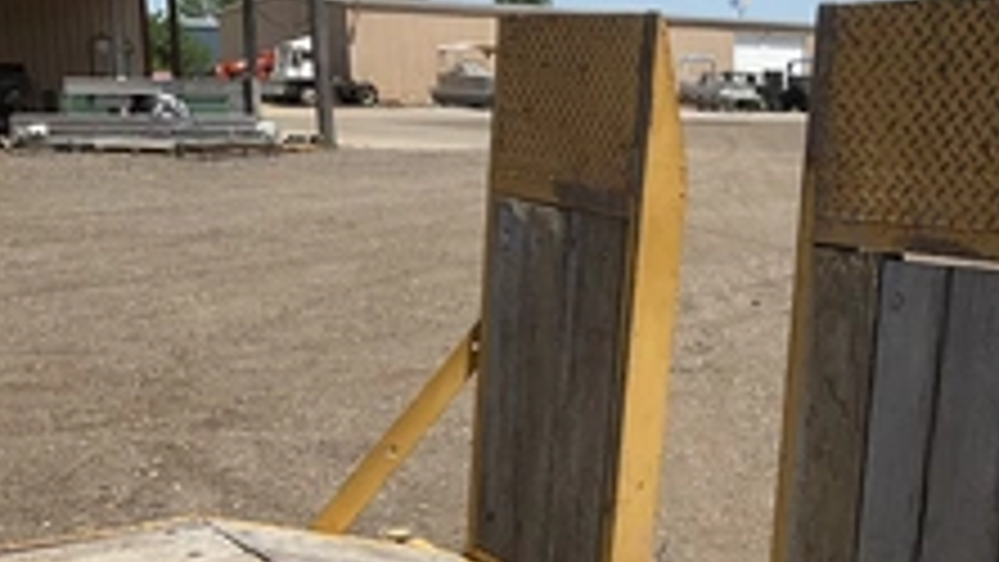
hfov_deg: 35.6
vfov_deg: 20.7
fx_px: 1510
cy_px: 495
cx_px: 770
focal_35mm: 57
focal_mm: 3
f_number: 1.8
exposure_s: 1/2058
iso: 25
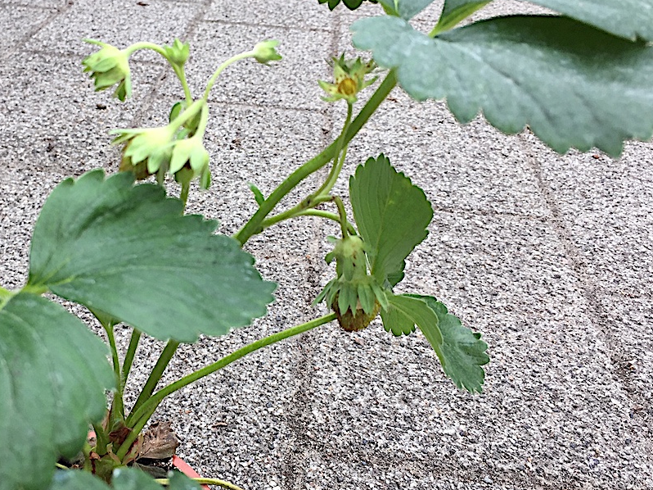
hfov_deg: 46.2
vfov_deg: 35.9
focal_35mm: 40
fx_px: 754
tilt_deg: -33.2
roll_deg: -1.7
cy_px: 239
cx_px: 223
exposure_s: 1/573
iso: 32
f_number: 2.2
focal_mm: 4.15
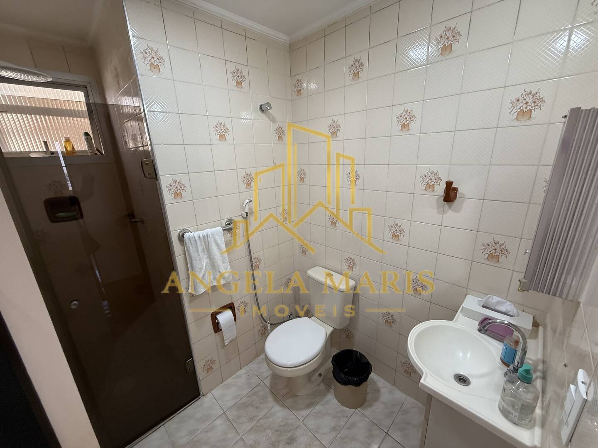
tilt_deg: -14.4
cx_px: 299
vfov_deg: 85.7
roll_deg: +2.0
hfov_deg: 102.1
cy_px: 224
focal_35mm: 14
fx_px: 242
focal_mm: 2.22
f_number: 2.2
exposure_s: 1/120
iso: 200
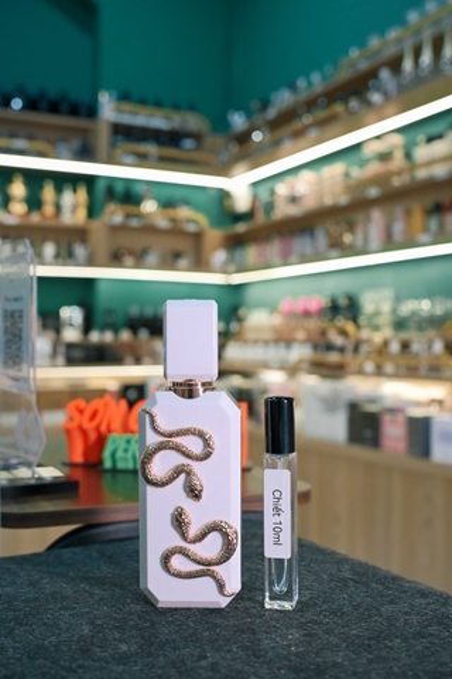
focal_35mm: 38
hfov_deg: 35.5
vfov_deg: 51.3
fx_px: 706
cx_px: 226
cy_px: 340
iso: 1600
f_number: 3.2
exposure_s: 1/125
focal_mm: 25
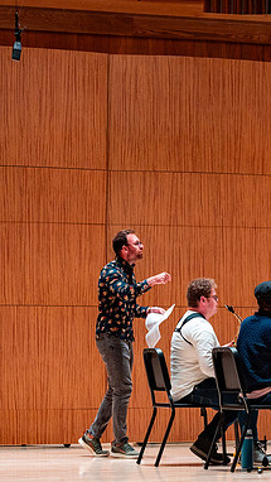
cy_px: 259
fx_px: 2209
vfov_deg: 12.4
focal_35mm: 173
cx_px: 312
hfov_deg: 7.0
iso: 1250
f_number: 4
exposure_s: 1/160
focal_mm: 95
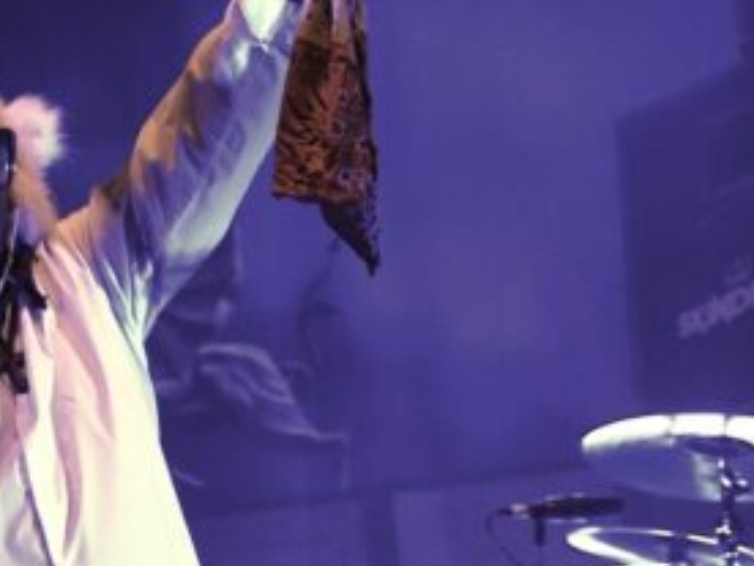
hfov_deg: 12.5
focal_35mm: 156
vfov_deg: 9.5
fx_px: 3405
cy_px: 175
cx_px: 36
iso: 4000
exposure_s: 1/160
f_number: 4.5
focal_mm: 39
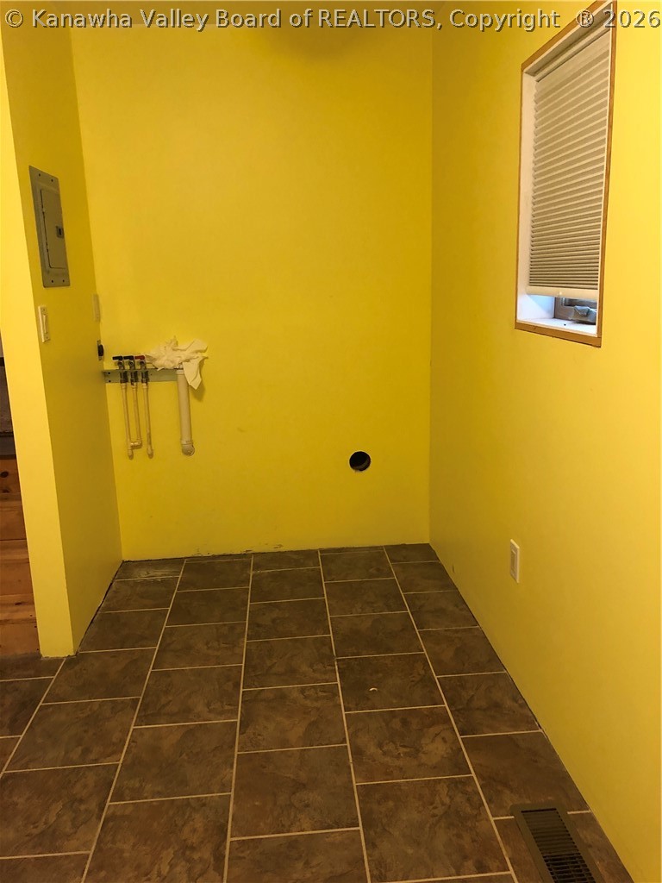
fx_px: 714
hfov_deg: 49.7
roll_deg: +2.1
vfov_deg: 63.4
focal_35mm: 28
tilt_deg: -12.6
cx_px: 331
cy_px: 442
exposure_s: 1/15
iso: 64
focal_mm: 3.99
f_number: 1.8
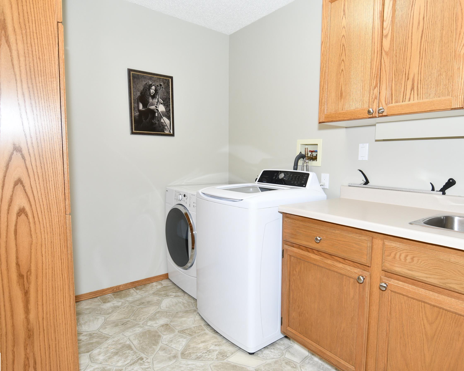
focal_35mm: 21
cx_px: 268
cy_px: 189
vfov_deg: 65.5
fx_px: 288
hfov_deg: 77.1
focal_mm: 12
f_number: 5.6
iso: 400
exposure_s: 1/60
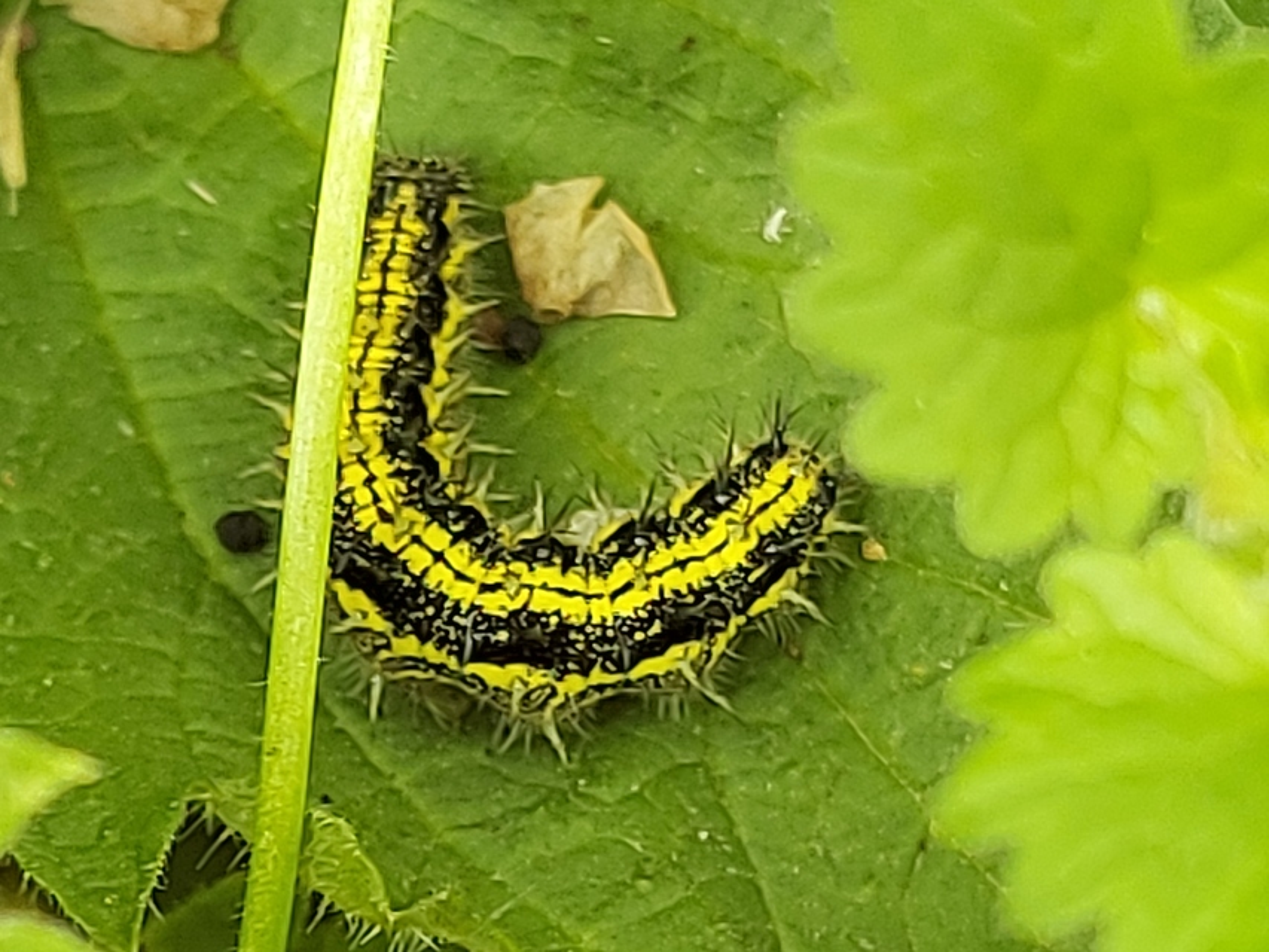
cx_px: 634
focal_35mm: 24
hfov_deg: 71.6
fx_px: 880
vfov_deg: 56.8
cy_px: 476
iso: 50
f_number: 1.8
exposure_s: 1/50
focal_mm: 5.23
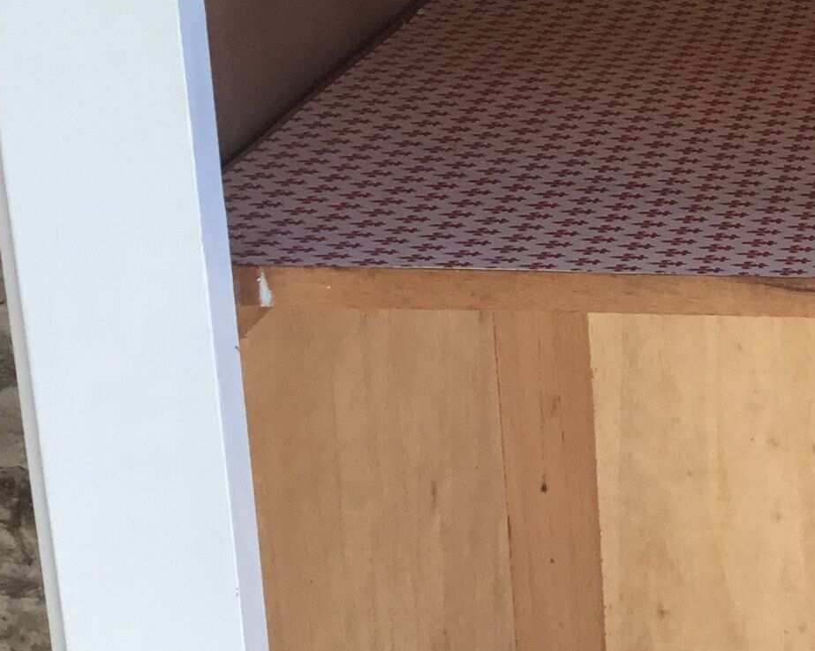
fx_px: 2580
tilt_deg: -21.6
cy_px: 502
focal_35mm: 107
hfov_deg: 16.5
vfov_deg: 14.3
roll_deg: -2.4
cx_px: 1180
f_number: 2.4
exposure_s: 1/100
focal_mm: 3.3
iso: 32
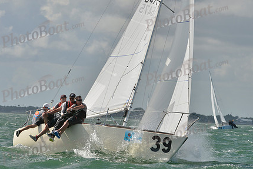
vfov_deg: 4.9
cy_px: 109
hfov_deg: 7.3
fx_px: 1989
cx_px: 115
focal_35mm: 283
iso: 280
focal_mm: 210
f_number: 8
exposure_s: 1/1600
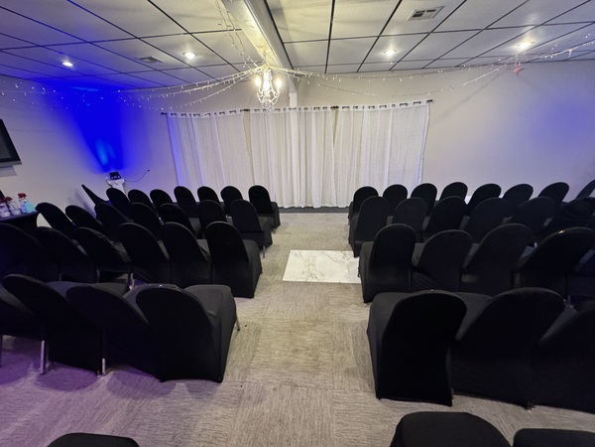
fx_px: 241
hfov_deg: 102.1
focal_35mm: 14
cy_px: 224
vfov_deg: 85.7
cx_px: 298
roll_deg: +2.0
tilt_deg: -21.3
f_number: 2.2
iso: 800
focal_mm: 2.22
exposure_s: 1/60
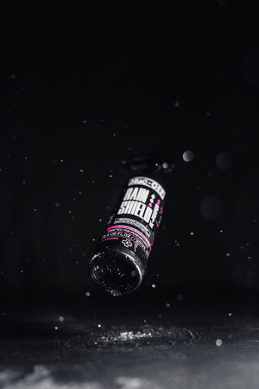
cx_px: 130
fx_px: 507
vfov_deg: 41.9
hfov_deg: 28.6
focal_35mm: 47
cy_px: 194
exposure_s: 1/2500
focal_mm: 47
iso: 4000
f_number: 2.8
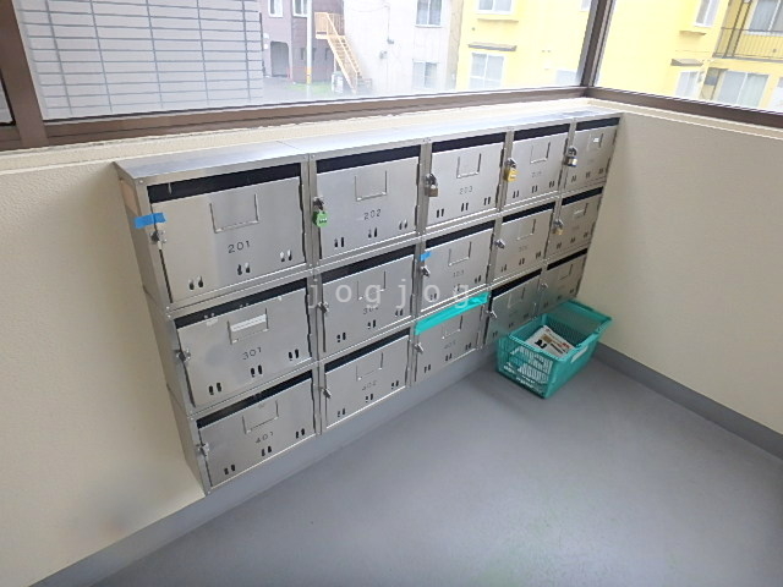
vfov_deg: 63.4
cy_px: 294
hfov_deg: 79.0
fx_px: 475
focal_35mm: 21
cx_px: 392
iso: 200
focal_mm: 3.7
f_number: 3.5
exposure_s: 1/50
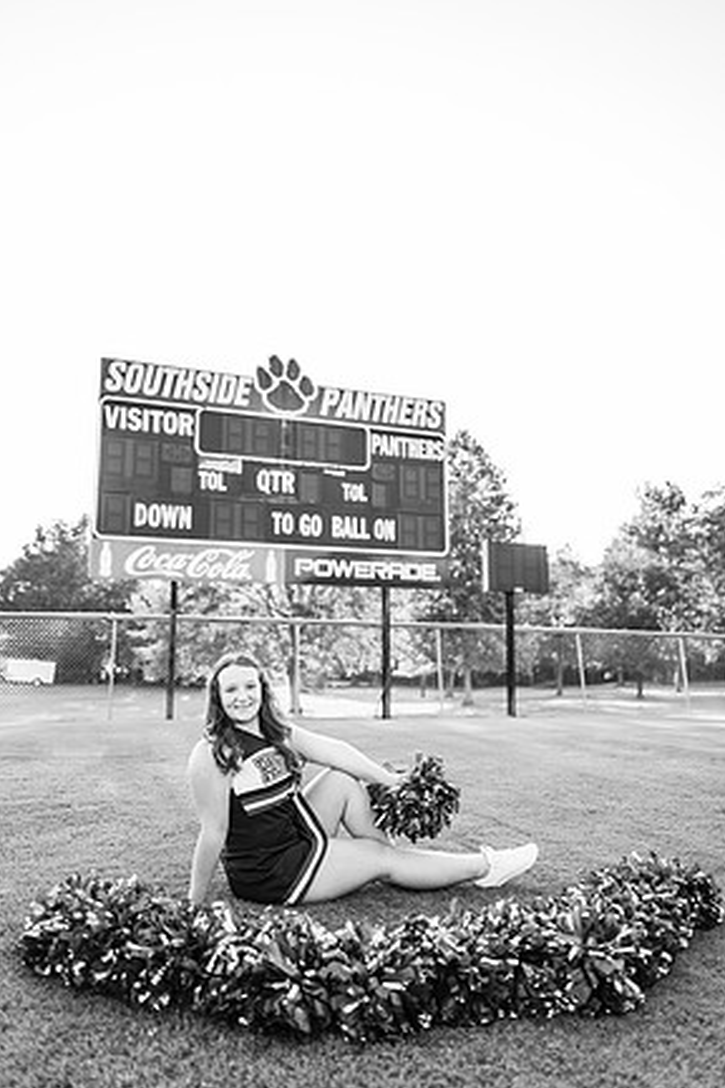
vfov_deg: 71.5
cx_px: 352
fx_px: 755
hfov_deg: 51.3
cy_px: 539
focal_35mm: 25
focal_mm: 24
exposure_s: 1/500
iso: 125
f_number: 2
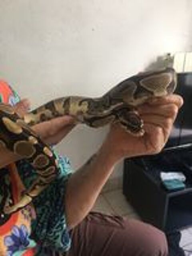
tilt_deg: -21.3
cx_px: 96
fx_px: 214
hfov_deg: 48.2
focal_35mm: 29
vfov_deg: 61.7
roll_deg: -0.7
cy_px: 128
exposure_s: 1/17
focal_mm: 4.15
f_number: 2.2
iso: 50
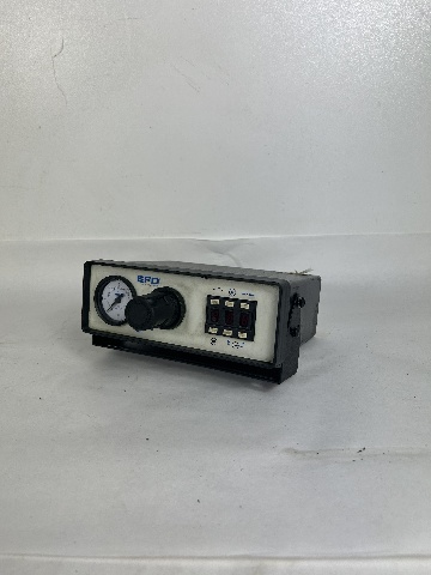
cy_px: 288
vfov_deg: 67.3
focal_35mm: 26
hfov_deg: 53.1
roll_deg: +1.9
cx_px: 216
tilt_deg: -19.5
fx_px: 432
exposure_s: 1/404
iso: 50
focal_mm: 5.7
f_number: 1.5
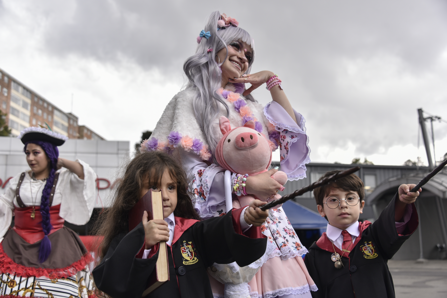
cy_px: 149
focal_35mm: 44
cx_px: 224
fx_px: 547
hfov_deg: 44.5
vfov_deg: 30.5
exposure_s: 1/400
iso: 250
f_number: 5.6
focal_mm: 44
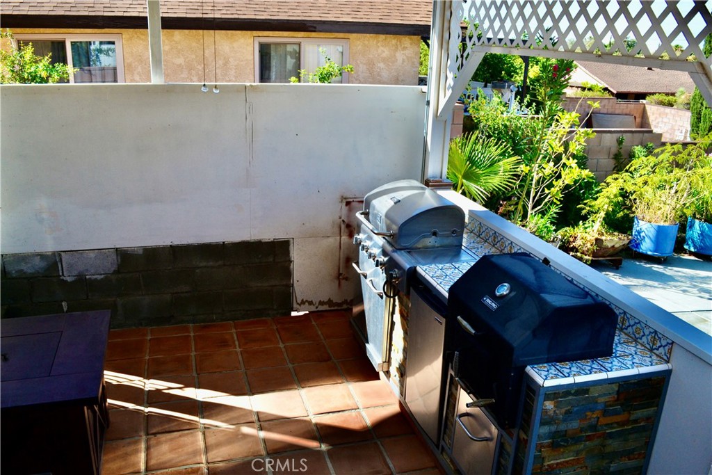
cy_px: 238
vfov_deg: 43.6
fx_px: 593
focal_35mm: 30
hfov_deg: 61.9
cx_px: 356
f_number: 10
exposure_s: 1/250
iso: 400
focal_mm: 20
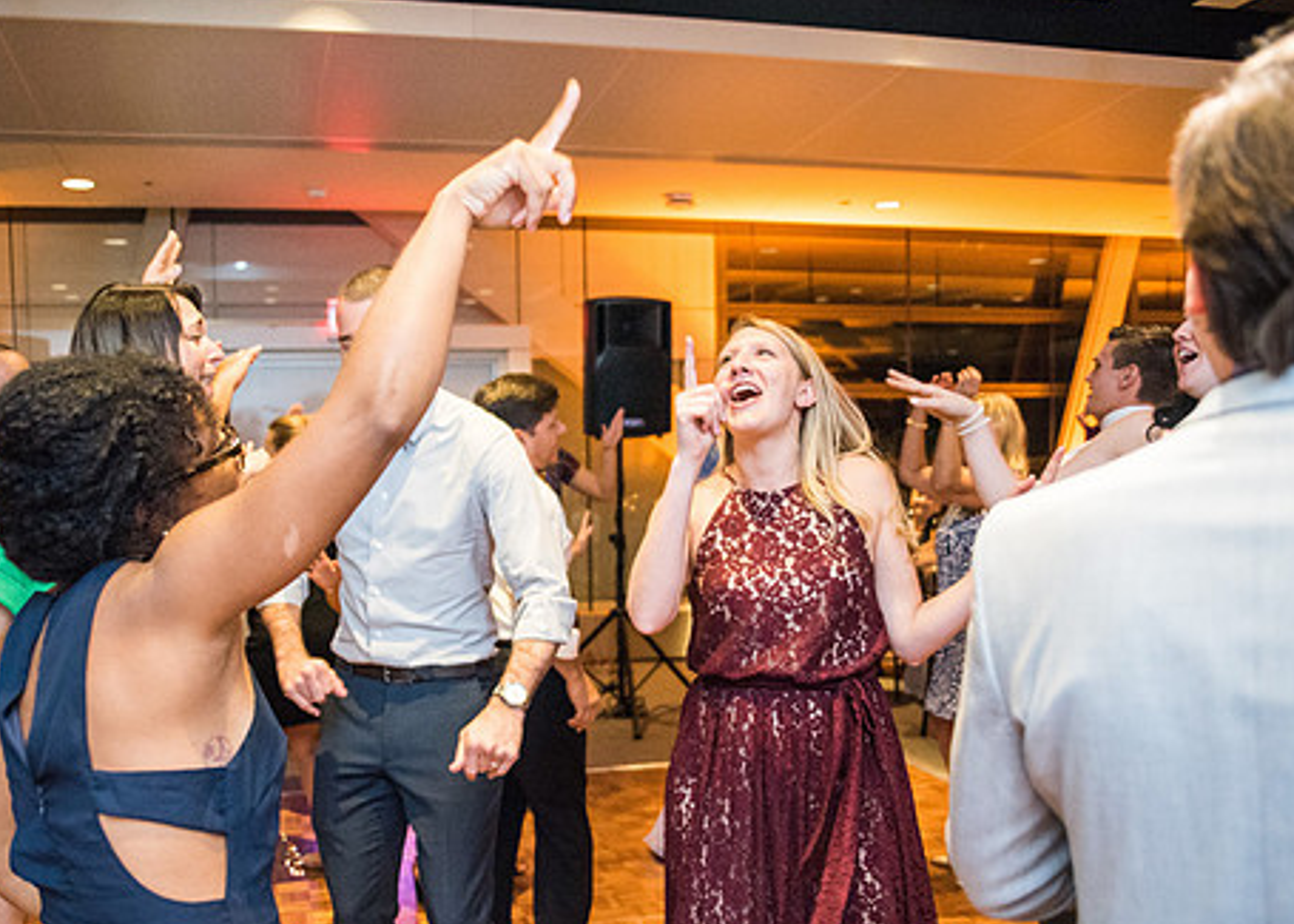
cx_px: 547
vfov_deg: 42.7
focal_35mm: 32
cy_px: 554
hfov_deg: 57.4
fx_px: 1176
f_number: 2.8
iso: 2500
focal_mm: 24
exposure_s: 1/100
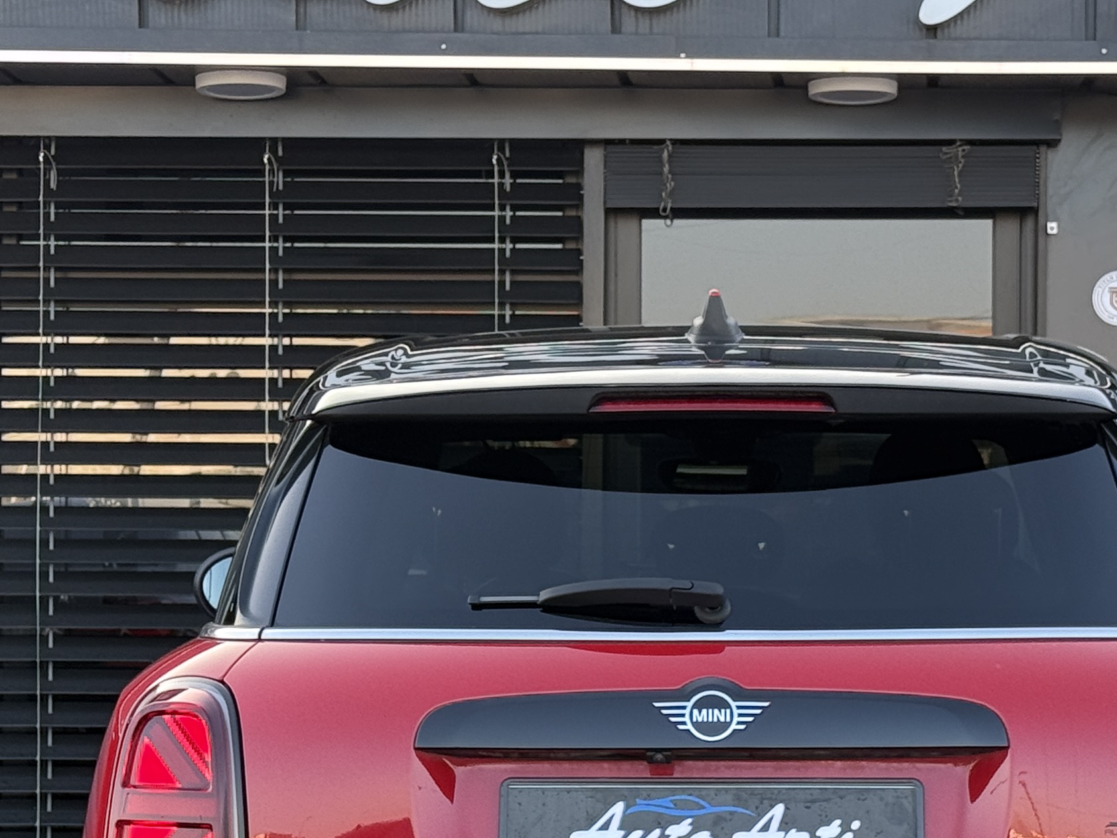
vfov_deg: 12.9
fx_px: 3711
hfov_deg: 17.1
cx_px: 722
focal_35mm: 115
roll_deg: -0.2
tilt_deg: +0.1
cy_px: 526
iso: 64
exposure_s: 1/357
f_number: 1.78
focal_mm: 6.76
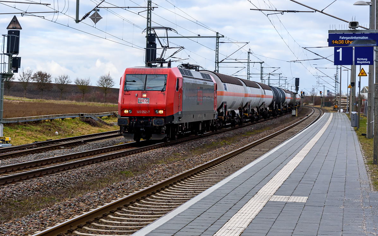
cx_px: 188
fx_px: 639
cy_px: 124
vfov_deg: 21.0
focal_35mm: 62
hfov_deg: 33.0
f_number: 7.1
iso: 200
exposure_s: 1/320
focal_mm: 40
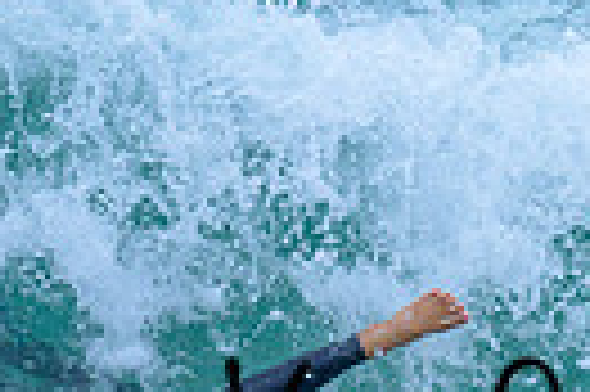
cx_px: 966
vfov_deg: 0.3
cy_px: 222
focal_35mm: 4878
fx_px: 79845
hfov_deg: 0.4
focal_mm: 800
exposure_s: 1/2000
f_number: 6.3
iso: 320
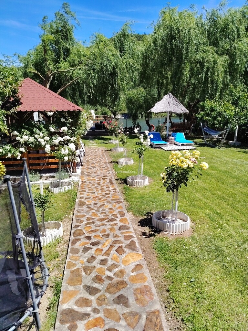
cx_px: 124
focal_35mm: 24
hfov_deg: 56.8
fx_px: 229
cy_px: 166
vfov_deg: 71.6
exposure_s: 1/689
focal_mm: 5.25
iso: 100
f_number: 1.75
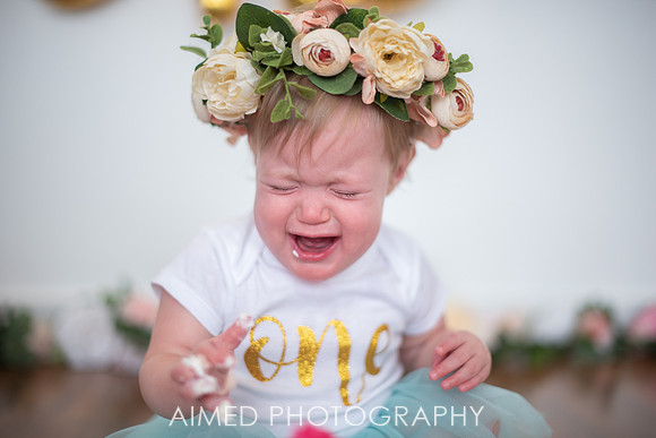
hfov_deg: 39.6
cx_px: 328
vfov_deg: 27.0
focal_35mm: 50
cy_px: 219
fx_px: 911
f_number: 1.4
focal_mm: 50
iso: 200
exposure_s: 1/320
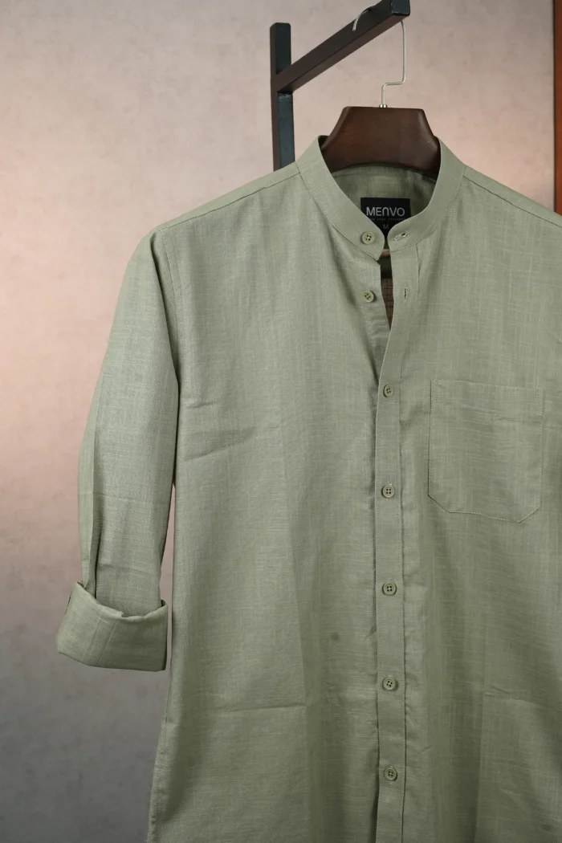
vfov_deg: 39.6
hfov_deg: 27.0
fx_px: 1171
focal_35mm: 50
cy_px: 422
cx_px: 281
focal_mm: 50
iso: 1600
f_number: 8
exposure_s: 1/125
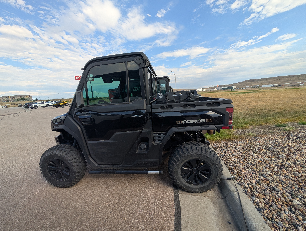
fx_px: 106
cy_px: 116
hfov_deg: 110.5
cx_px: 153
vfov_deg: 94.6
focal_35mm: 12
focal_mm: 2.02
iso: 52
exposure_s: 1/1300
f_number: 1.7
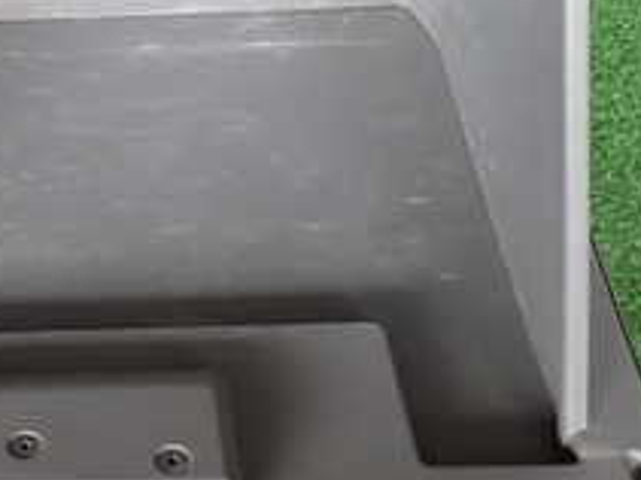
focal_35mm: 71
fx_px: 1314
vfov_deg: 20.7
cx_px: 15
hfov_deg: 26.1
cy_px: 173
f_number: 2
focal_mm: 4.5
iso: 100
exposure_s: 1/60
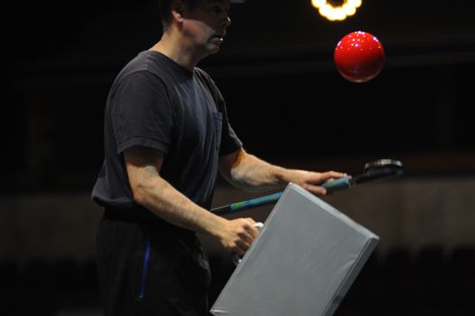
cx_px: 246
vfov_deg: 6.2
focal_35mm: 223
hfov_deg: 9.2
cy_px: 135
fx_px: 2940
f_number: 2.8
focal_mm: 155
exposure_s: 1/200
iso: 2500
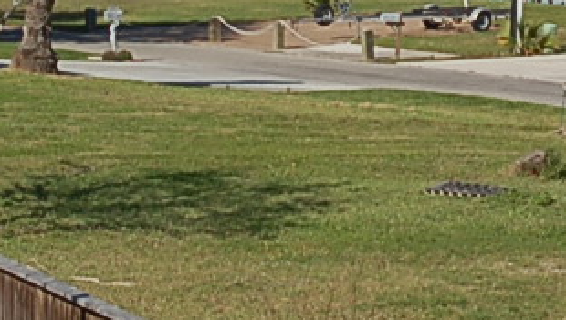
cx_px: 436
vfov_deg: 5.7
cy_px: -101
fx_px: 3199
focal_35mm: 213
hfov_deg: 10.1
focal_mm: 28
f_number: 11
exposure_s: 1/500
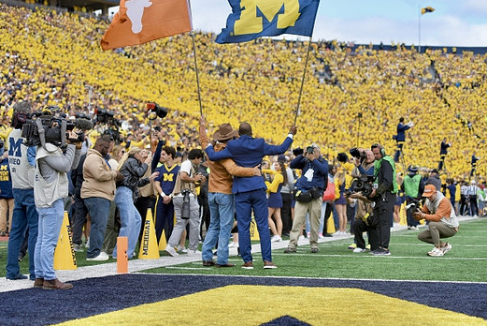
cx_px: 251
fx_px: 1056
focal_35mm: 78
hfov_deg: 26.0
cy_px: 145
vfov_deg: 17.5
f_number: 2.8
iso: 320
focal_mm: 70
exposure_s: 1/3200
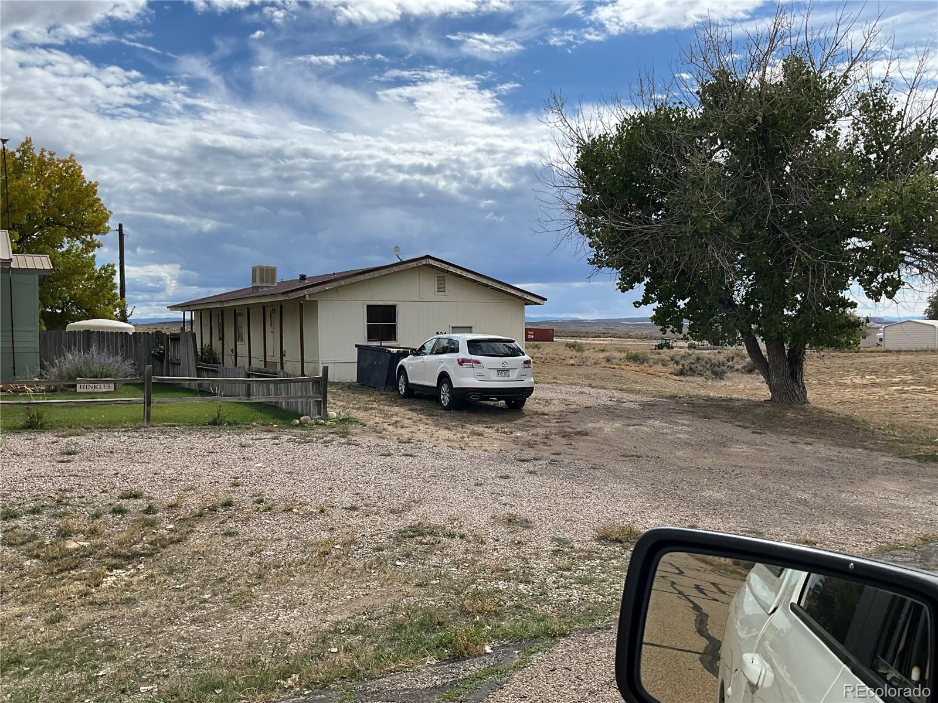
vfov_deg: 48.2
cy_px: 352
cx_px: 469
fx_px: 786
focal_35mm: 29
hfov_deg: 61.7
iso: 25
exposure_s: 1/3125
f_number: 1.8
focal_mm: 3
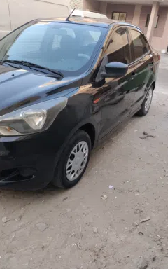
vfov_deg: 59.7
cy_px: 134
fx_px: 234
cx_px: 68
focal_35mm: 32
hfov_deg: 39.3
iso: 50
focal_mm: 4.22
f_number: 1.8
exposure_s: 1/157
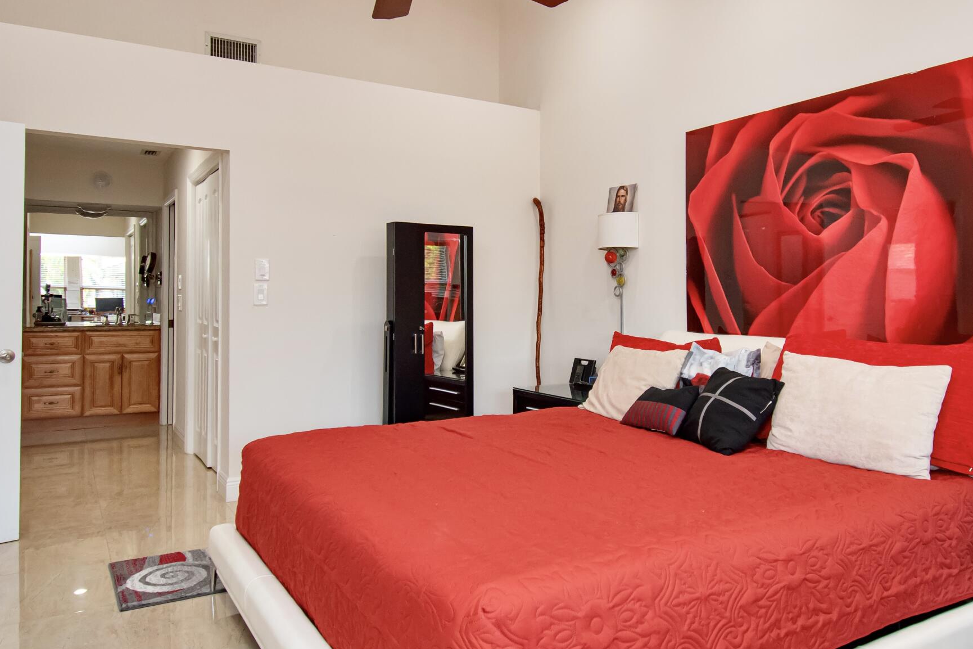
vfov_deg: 49.4
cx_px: 533
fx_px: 703
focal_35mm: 26
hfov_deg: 69.2
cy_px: 282
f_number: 5
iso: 800
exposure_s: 1/100
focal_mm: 10
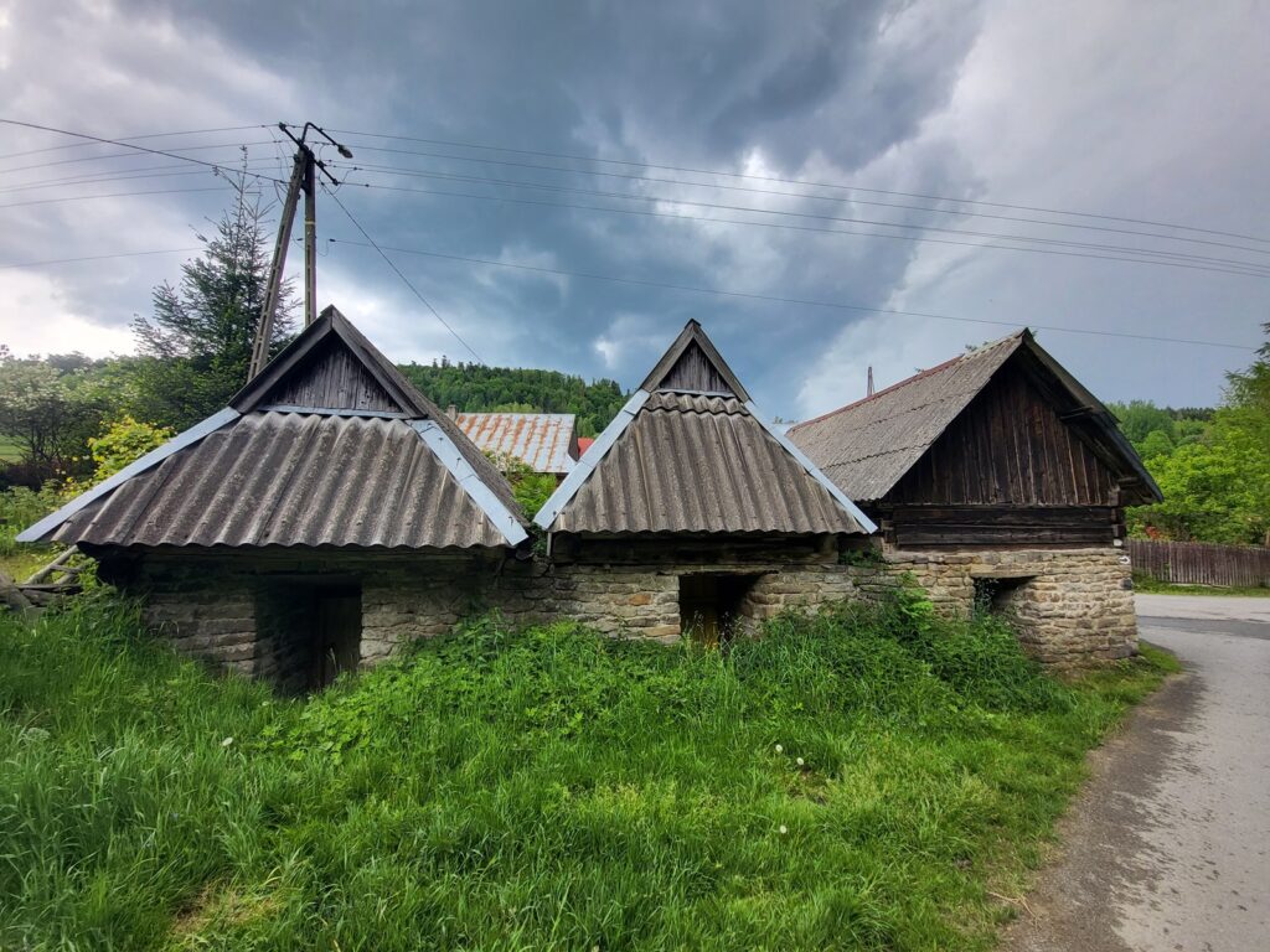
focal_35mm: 13
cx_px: 635
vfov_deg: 89.9
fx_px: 477
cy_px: 476
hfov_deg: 106.2
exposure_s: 1/142
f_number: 2.2
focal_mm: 1.74
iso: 32
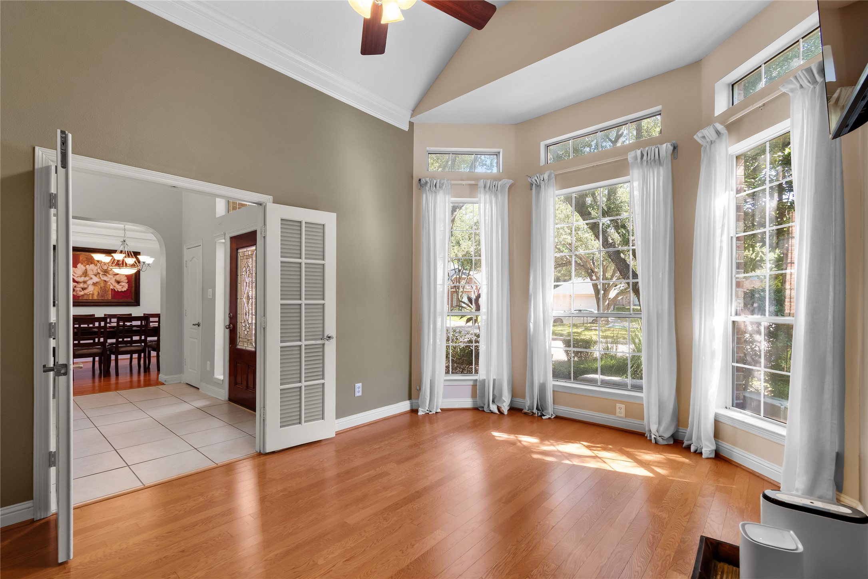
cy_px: 290
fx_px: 362
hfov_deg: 100.4
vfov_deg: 77.3
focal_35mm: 15
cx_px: 434
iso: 320
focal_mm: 10
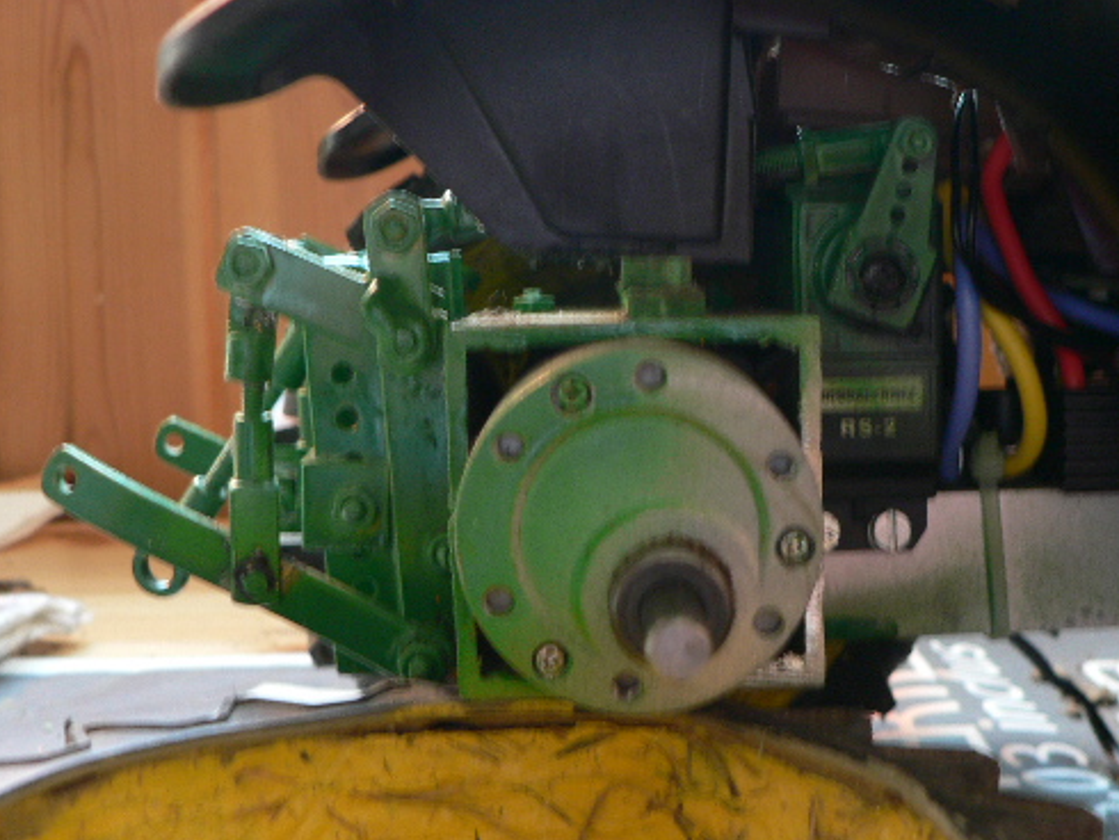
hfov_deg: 40.3
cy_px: 493
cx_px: 642
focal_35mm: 47
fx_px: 1520
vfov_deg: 30.8
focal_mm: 6
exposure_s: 1/6
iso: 100
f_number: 2.8
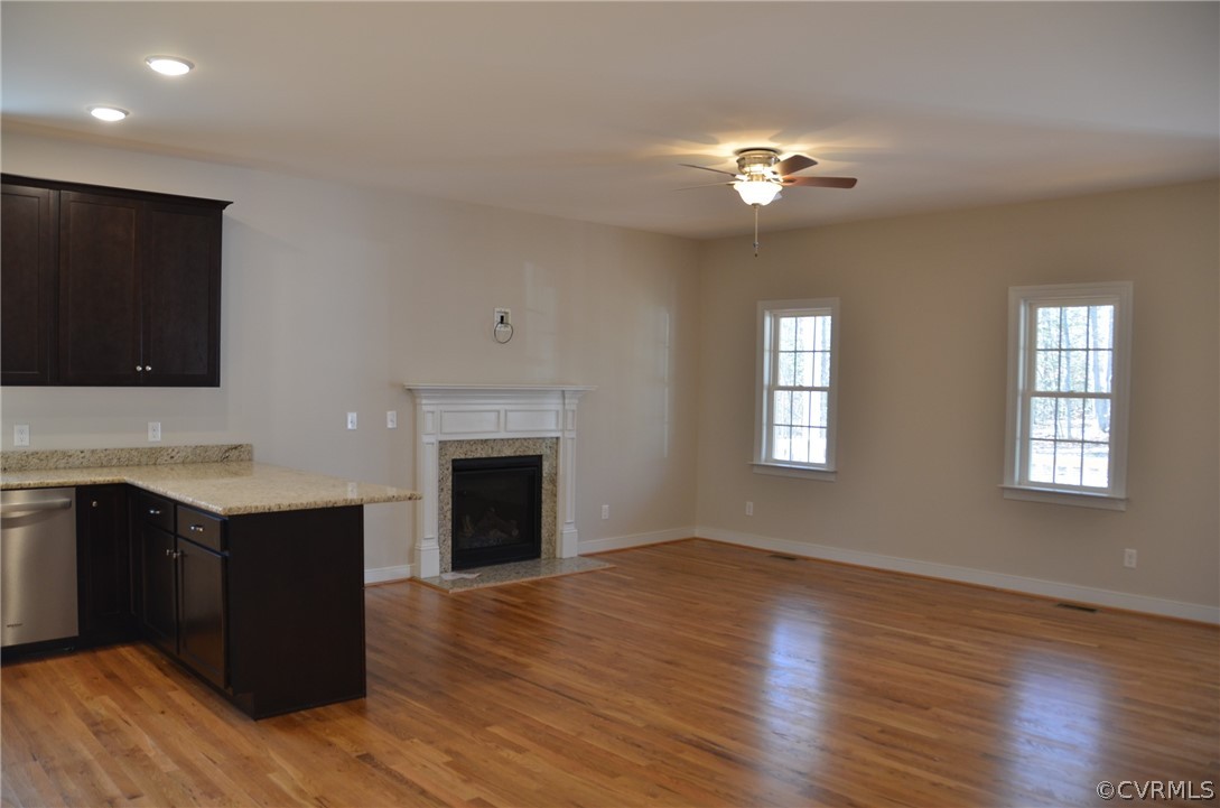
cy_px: 404
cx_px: 610
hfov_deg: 67.5
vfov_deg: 47.7
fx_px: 913
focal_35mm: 27
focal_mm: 18
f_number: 4
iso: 400
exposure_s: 1/60
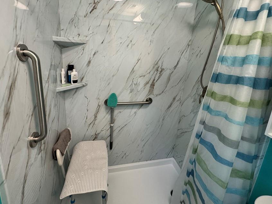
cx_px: 128
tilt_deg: -13.7
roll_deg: -3.2
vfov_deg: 73.9
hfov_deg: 90.9
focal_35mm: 17
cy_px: 81
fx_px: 134
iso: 200
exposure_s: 1/120
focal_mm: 2.22
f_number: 2.2
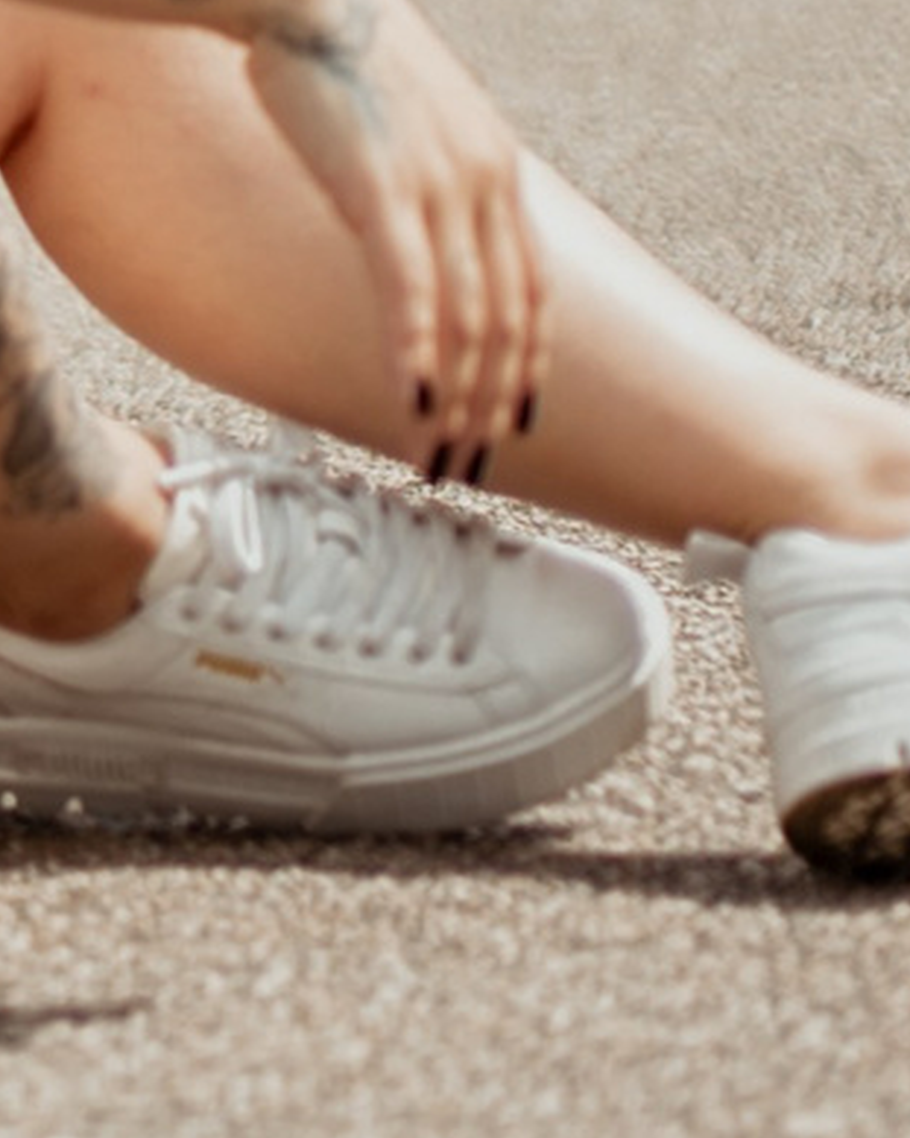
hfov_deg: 4.3
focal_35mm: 340
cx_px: -2028
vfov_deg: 5.6
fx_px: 11451
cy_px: -910
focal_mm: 55
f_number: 1.8
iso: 100
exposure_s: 1/2500
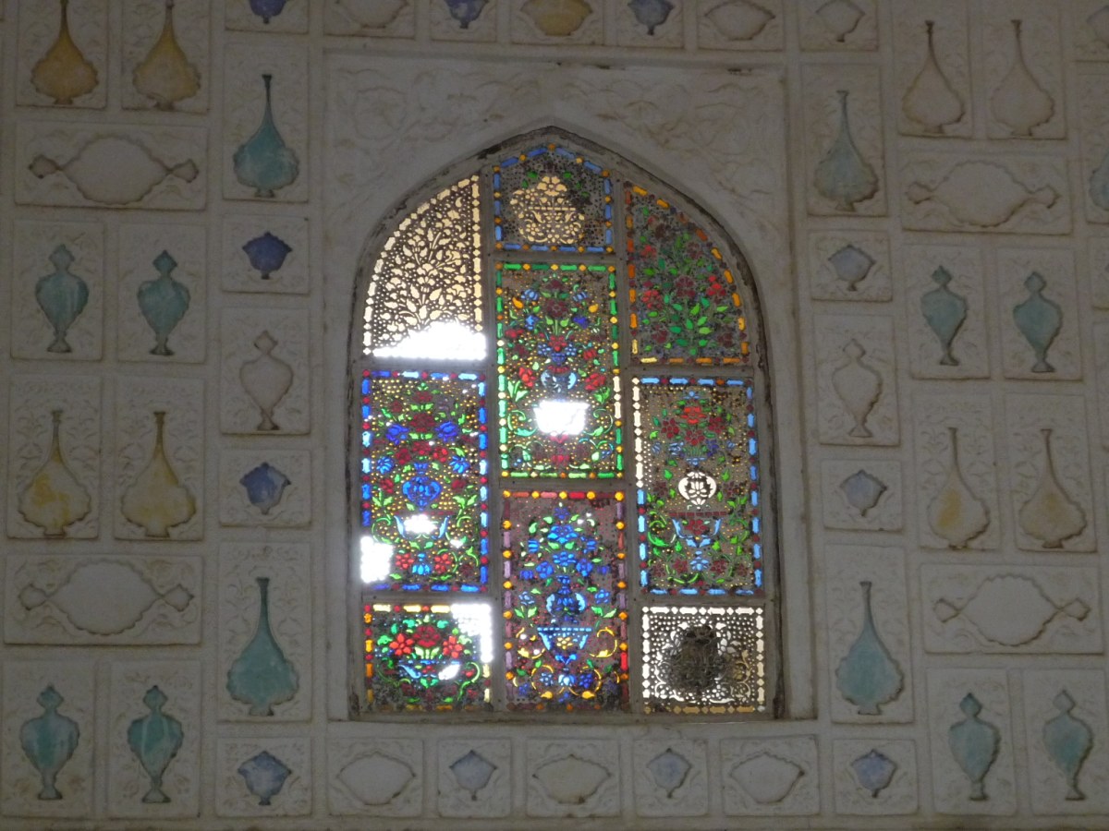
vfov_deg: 15.4
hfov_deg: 20.4
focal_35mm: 96
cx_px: 554
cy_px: 416
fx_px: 3076
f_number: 5.2
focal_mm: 14.1
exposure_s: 1/60
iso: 320
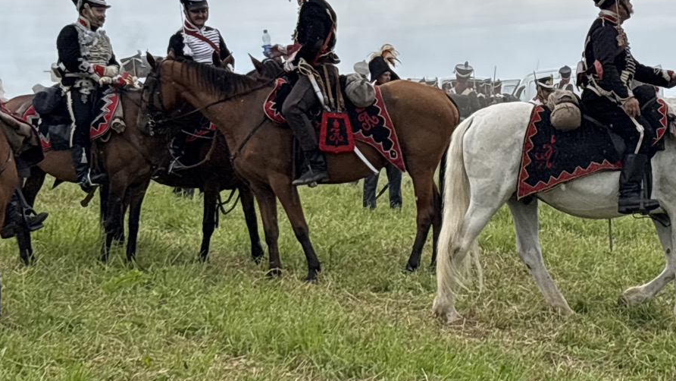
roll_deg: +0.5
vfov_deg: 9.5
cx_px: 538
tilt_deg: +1.0
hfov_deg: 16.8
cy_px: 134
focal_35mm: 127
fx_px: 2277
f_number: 1.6
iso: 32
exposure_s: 1/2242
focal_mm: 5.96
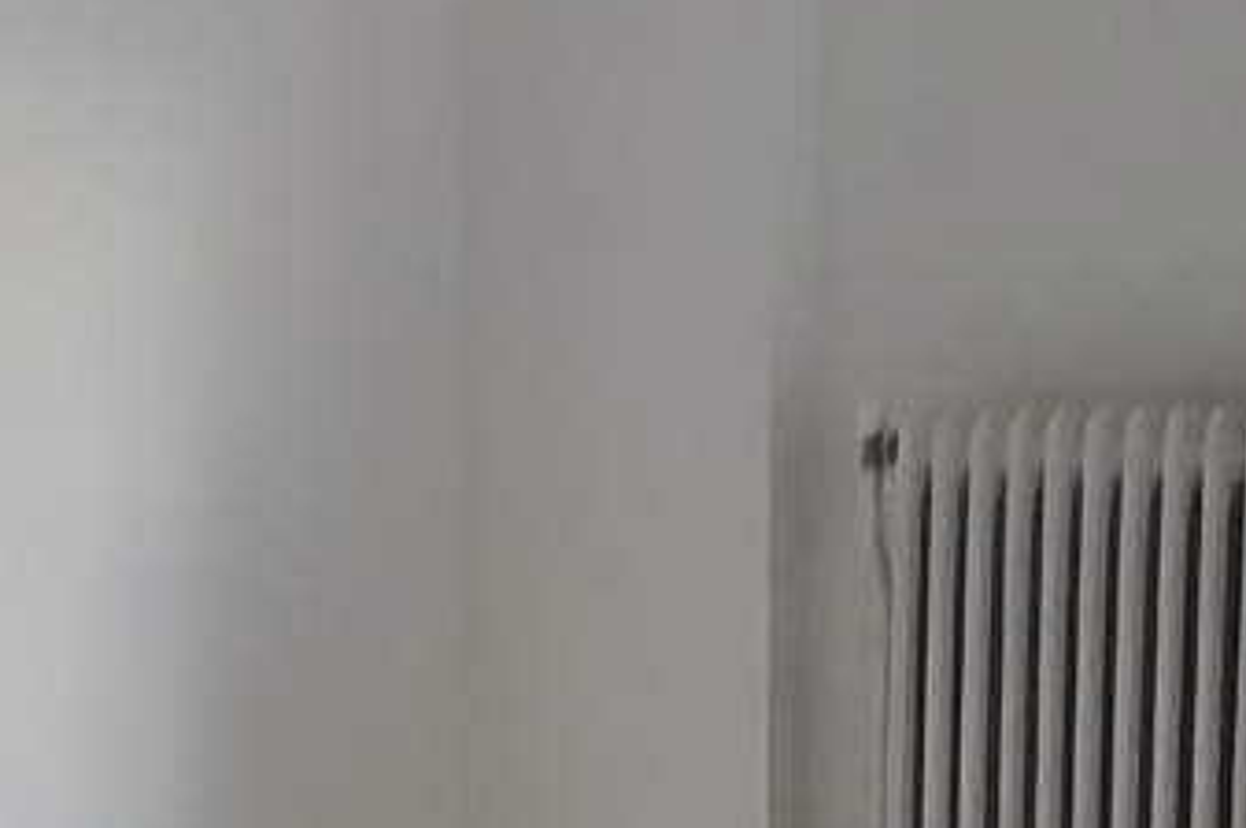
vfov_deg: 15.1
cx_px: -4
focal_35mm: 89
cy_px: 813
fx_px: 3077
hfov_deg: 22.0
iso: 160
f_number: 2.2
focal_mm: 1.67
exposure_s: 1/100
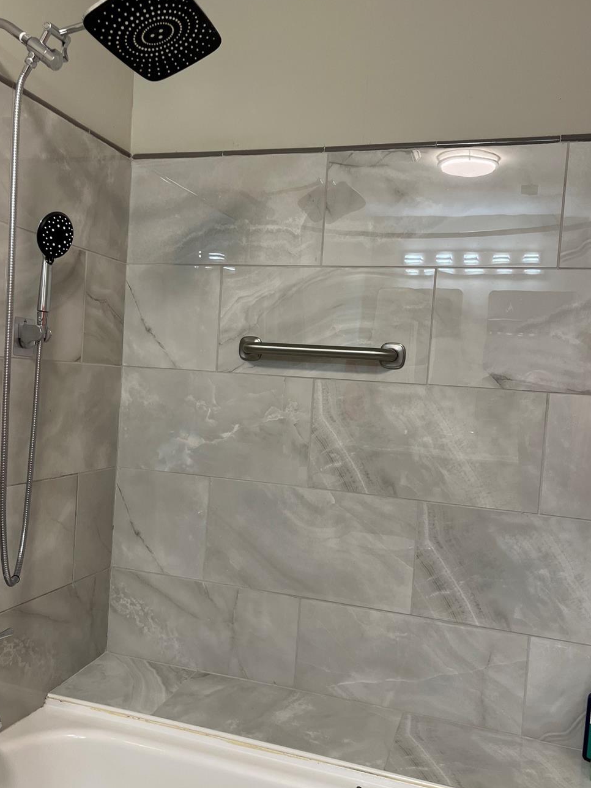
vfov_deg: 58.3
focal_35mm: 31
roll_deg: -3.3
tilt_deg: -3.0
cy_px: 403
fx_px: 706
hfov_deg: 45.4
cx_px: 287
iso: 80
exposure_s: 1/60
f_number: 1.6
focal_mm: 5.1
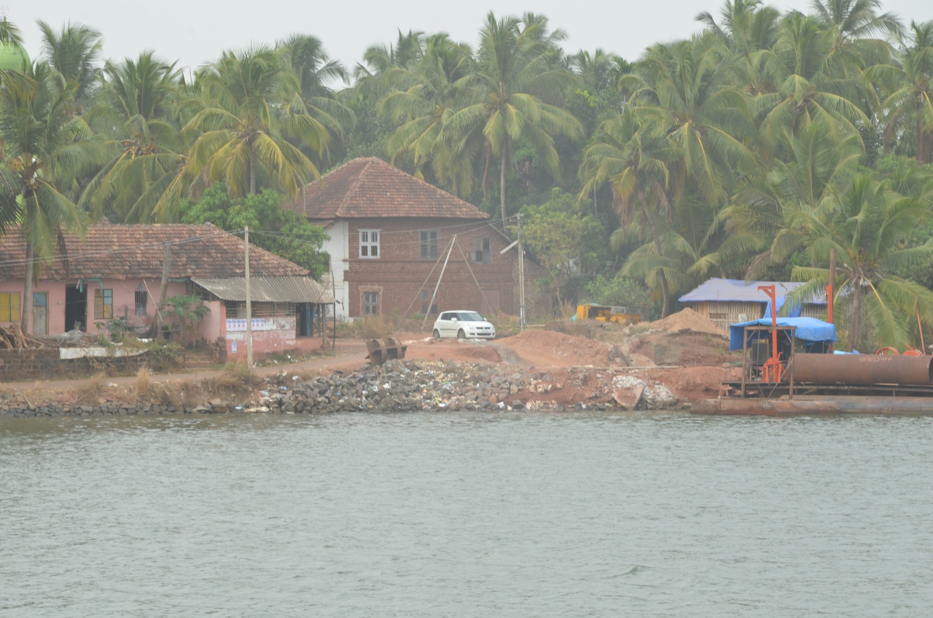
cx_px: 466
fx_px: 4074
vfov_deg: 8.7
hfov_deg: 13.1
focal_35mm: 158
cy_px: 309
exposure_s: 1/100
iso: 250
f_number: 14
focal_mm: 105
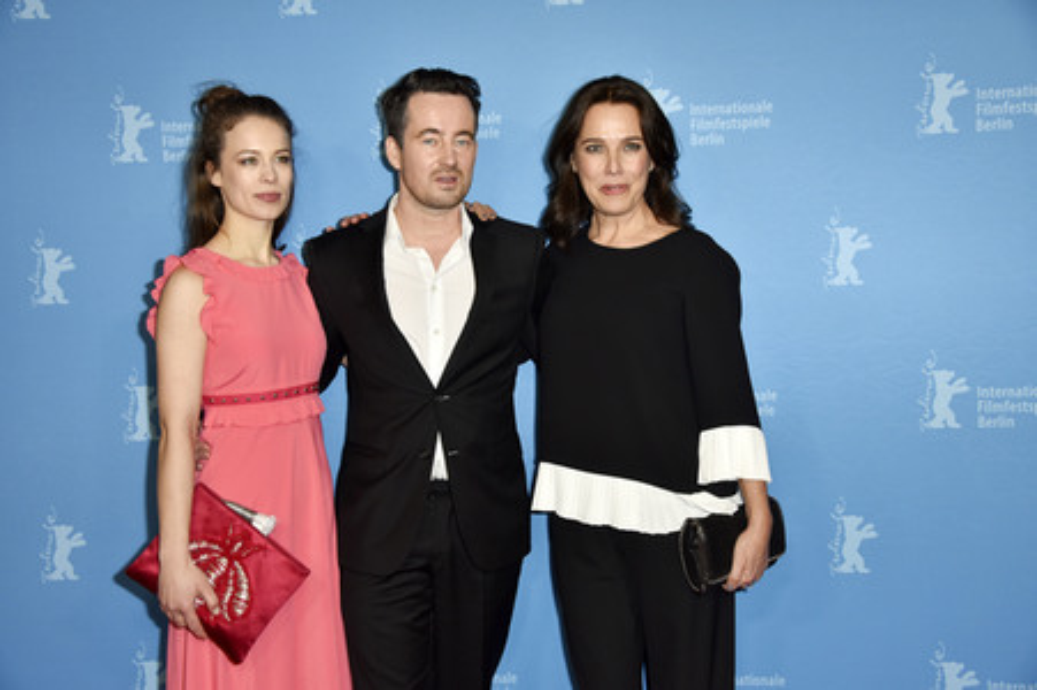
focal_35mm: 48
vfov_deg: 28.0
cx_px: 518
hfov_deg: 41.1
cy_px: 345
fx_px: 1382
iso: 640
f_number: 5.6
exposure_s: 1/125
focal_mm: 48
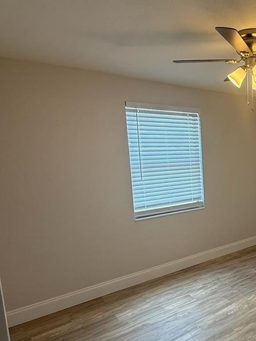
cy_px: 195
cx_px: 234
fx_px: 276
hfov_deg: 44.8
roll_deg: +1.5
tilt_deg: -6.9
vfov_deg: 63.2
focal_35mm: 28
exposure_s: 1/120
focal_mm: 2.22
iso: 80
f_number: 2.2
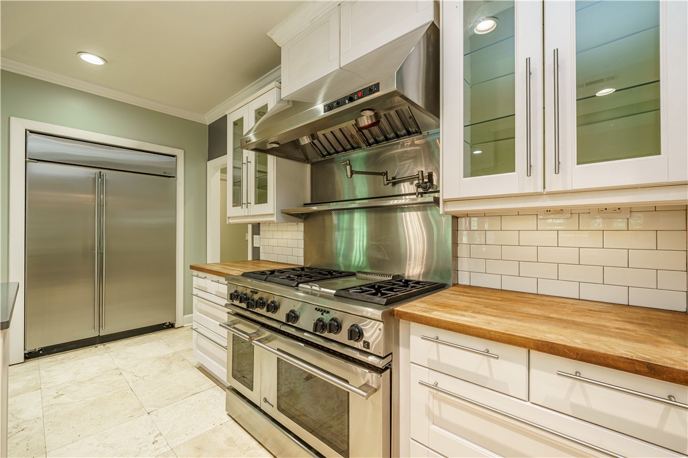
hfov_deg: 104.3
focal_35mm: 14
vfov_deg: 81.2
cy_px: 229
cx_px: 344
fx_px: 267
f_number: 9
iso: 200
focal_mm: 14
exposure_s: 1/3
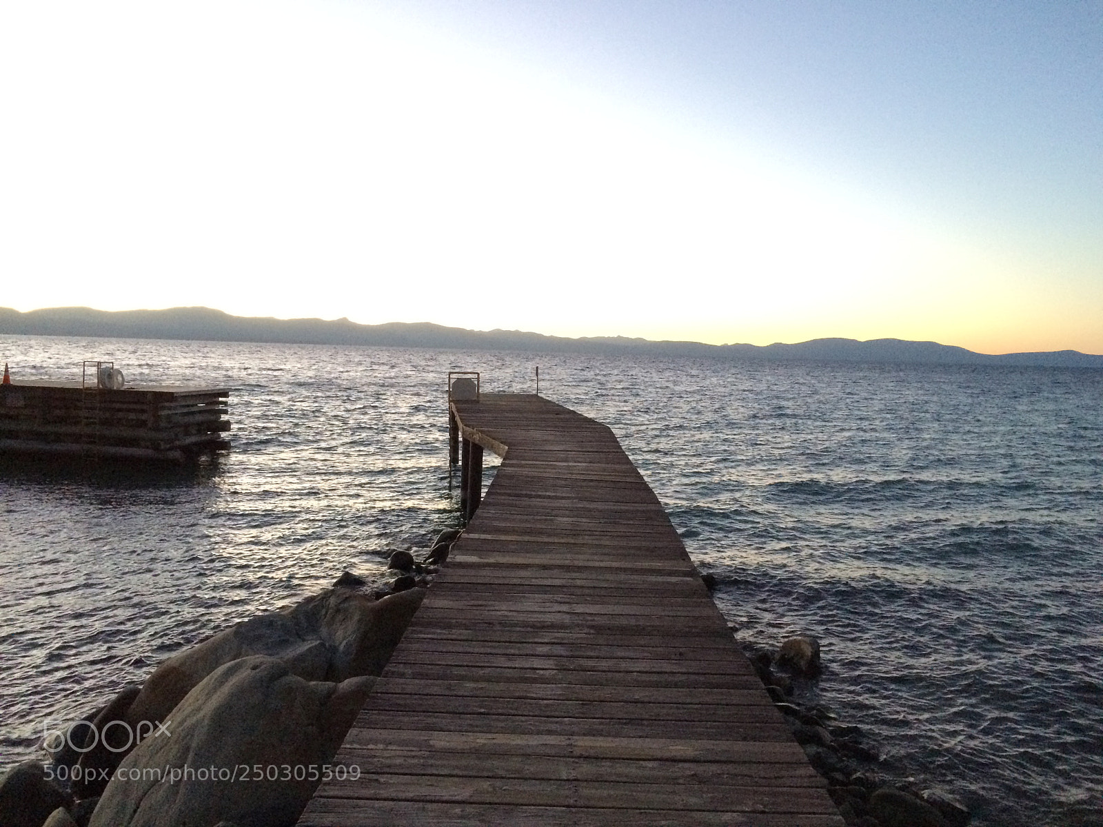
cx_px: 552
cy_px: 414
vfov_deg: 48.2
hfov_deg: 61.7
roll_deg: -0.9
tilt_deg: -3.6
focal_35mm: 29
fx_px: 924
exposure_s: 1/30
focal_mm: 4.15
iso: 320
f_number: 2.2
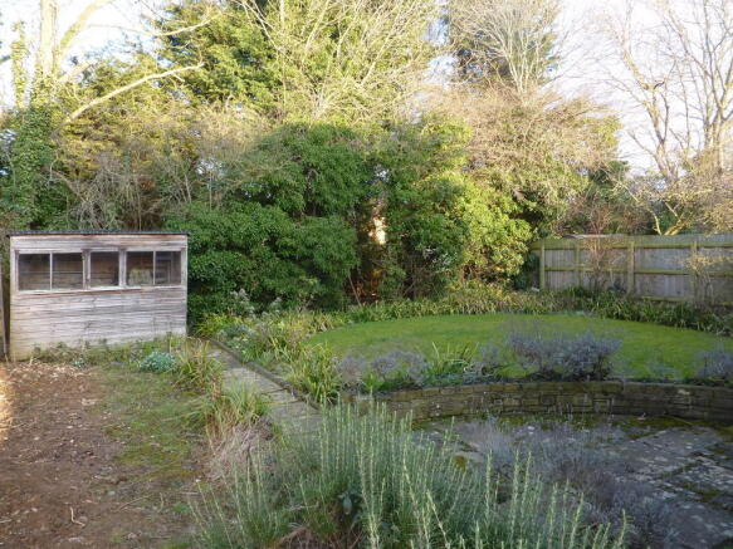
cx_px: 366
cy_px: 274
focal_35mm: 25
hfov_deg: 69.4
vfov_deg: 54.9
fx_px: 529
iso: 80
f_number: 3.3
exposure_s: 1/50
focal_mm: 4.1
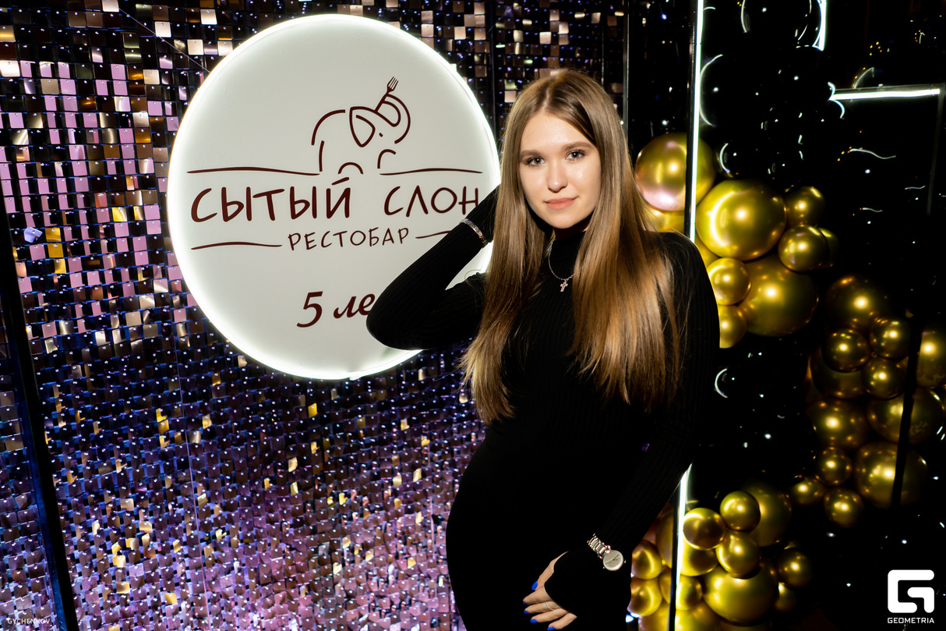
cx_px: 473
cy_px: 316
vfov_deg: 46.4
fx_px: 736
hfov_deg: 65.5
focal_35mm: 28
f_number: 2.5
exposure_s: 1/160
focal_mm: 28
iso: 500
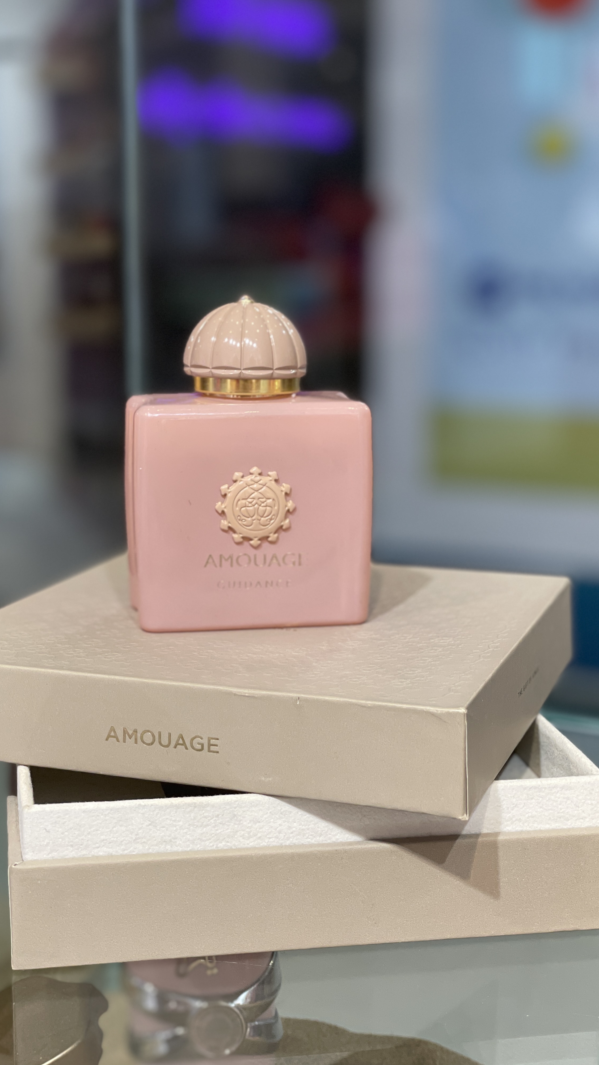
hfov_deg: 21.1
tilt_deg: -10.3
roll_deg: +0.5
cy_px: 532
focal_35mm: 57
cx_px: 247
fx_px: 1609
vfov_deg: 36.6
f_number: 2
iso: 100
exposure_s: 1/100
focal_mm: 6
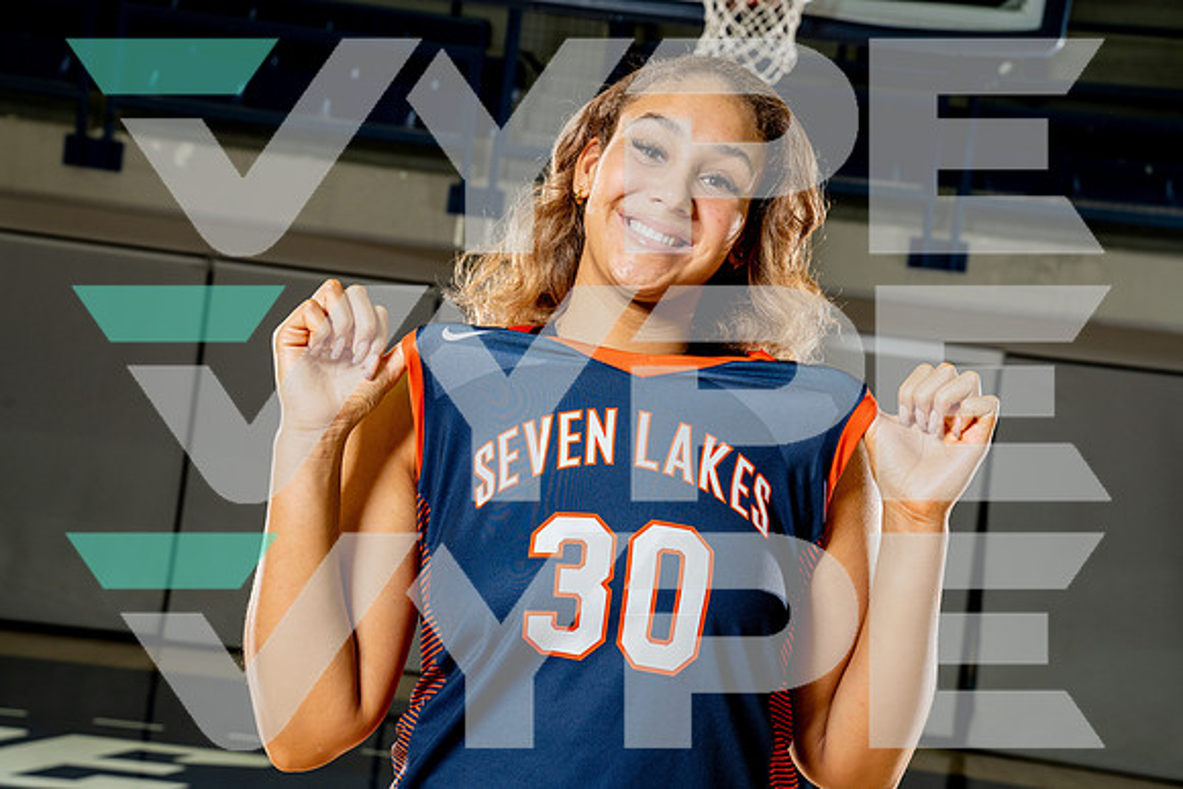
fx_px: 2169
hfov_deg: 30.5
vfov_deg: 20.6
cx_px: 592
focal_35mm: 66
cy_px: 394
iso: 640
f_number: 8
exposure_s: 1/250
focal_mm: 66
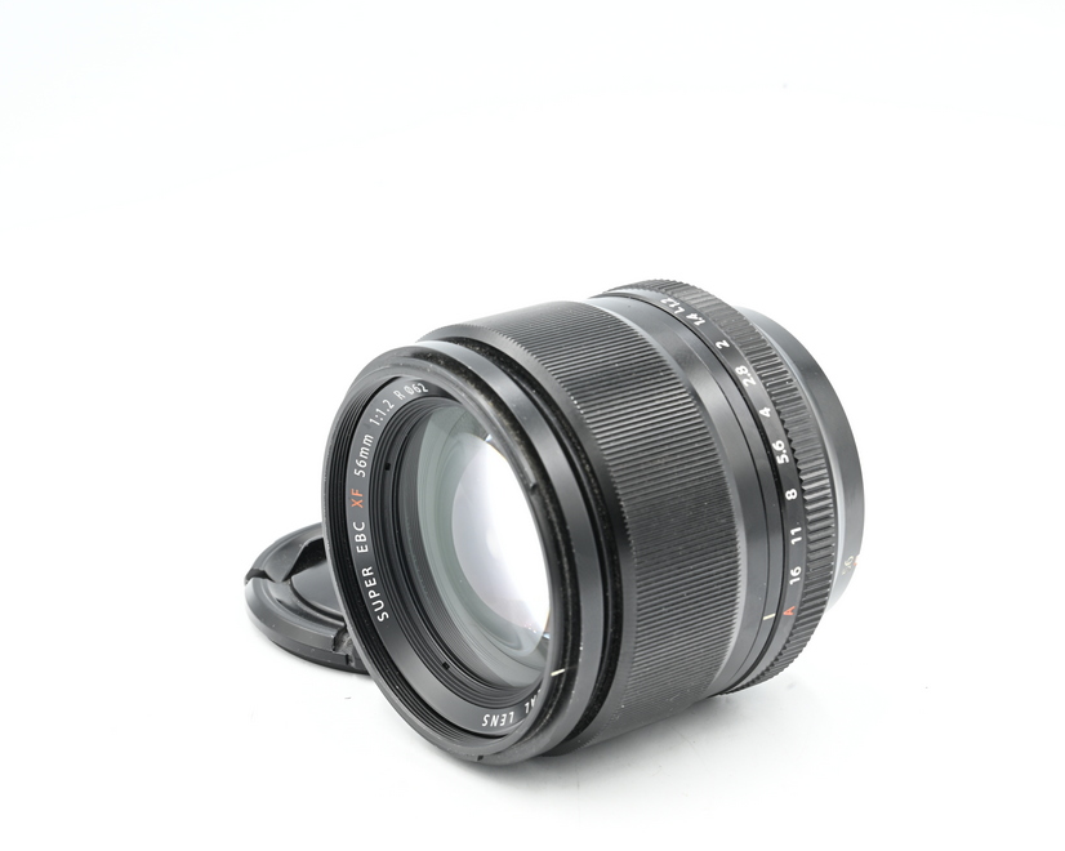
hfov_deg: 23.0
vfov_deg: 18.5
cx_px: 554
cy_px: 422
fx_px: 2615
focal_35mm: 83
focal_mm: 73
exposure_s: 1/5
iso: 100
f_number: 16
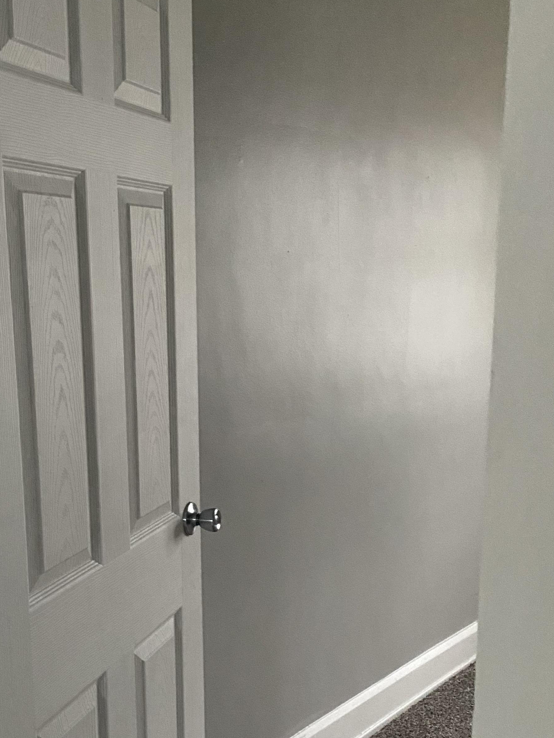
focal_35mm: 44
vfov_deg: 42.4
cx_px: 153
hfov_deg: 32.4
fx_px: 939
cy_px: 487
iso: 500
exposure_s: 1/40
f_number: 1.8
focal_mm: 4.25
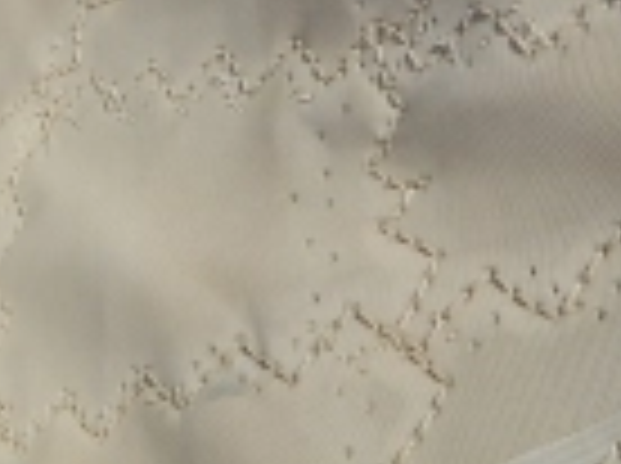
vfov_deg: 14.9
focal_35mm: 92
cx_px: -274
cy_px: -227
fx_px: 1648
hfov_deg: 19.1
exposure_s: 1/1250
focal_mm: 4
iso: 125
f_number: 6
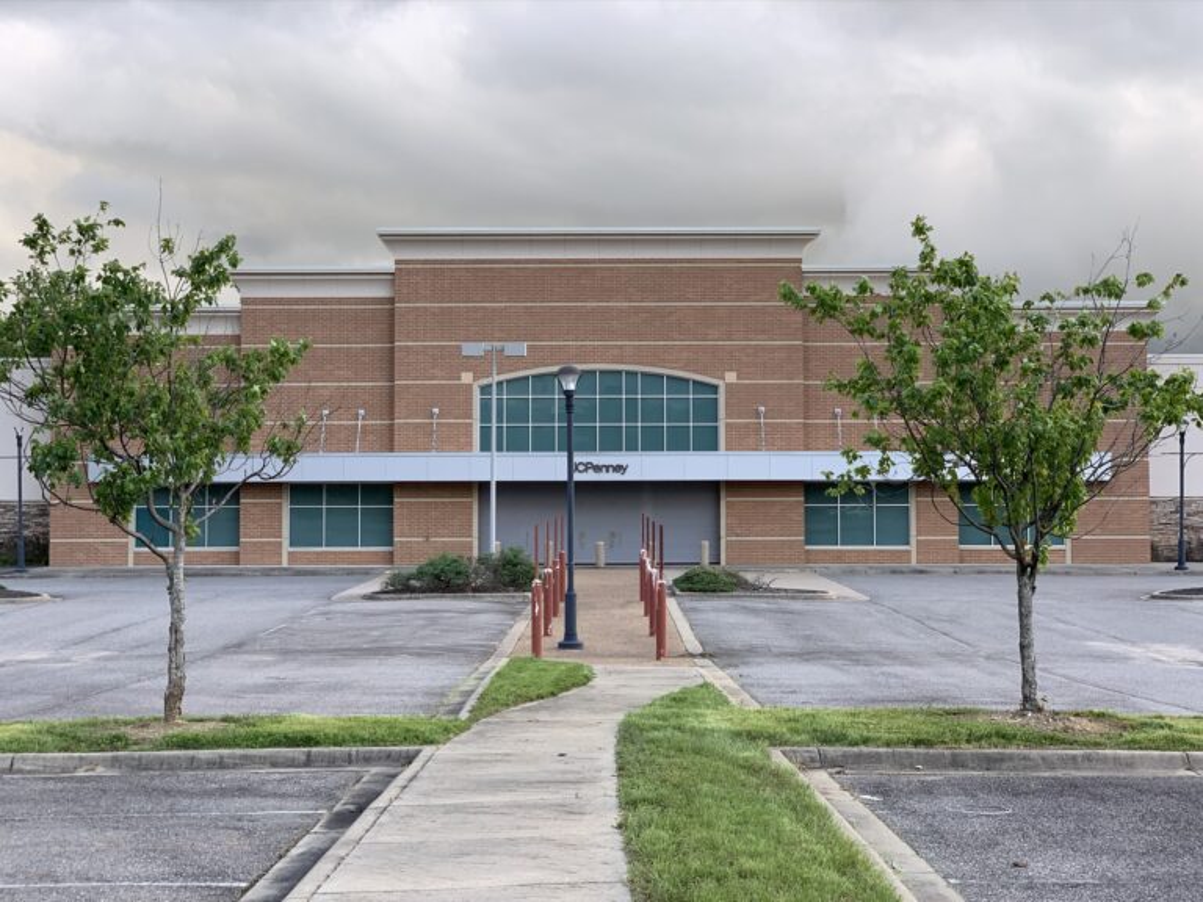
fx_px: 1807
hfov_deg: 36.8
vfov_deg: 28.0
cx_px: 602
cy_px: 451
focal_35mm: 52
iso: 16
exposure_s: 1/131
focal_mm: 6
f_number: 2.4
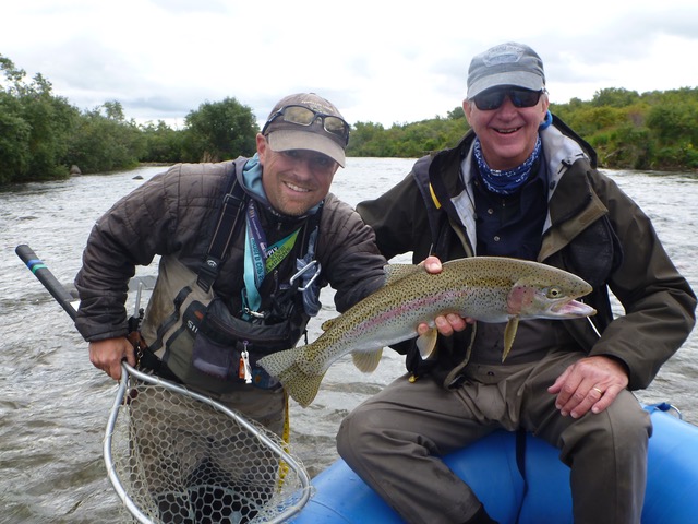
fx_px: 686
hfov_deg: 54.0
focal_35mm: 34
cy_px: 262
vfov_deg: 41.8
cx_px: 349
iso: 100
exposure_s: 1/160
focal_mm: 6
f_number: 3.7
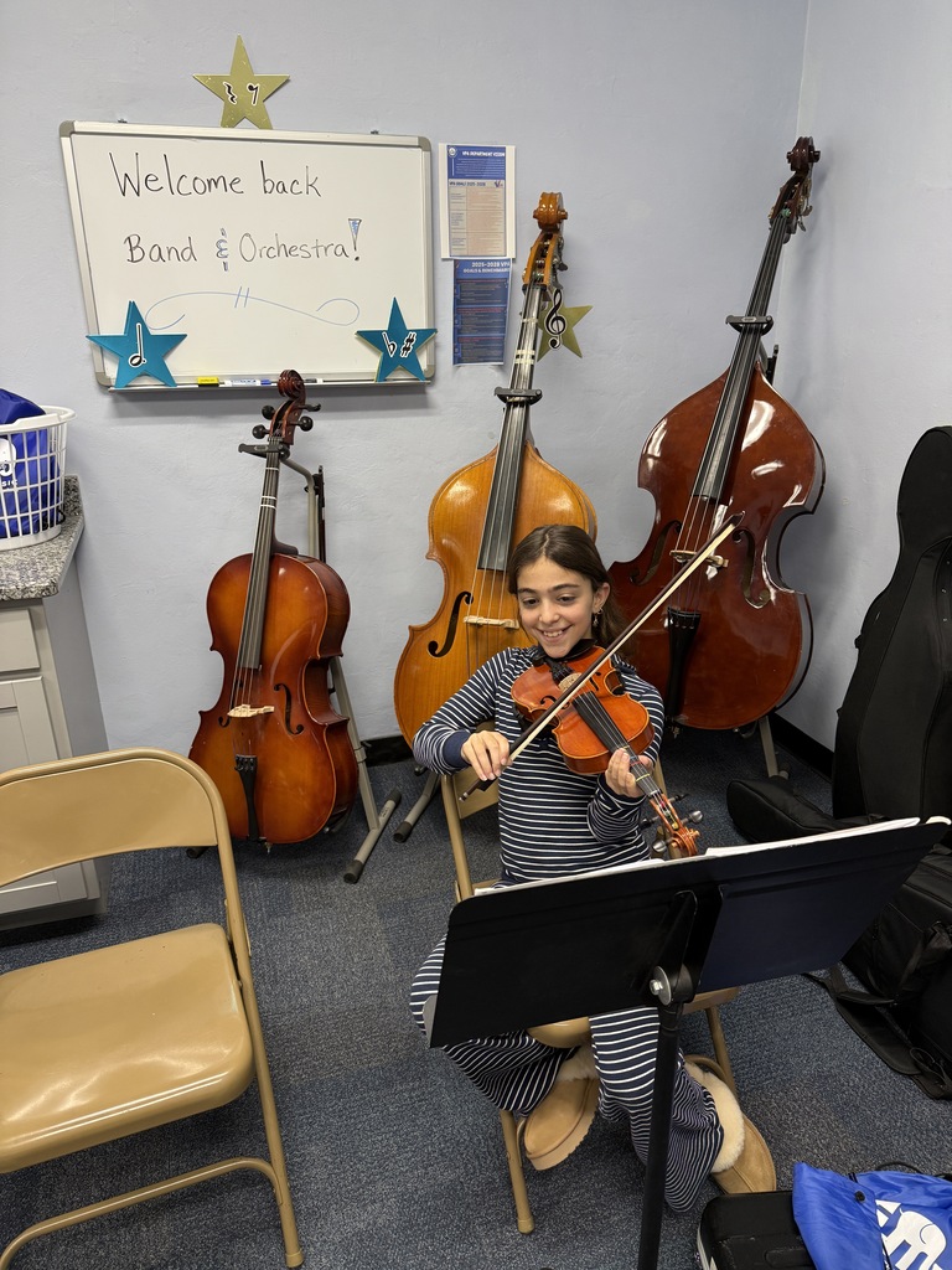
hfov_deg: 56.8
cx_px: 476
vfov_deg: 71.6
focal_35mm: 24
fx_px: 880
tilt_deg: -20.2
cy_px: 635
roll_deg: +0.9
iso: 160
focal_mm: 6.76
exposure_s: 1/60
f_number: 1.78
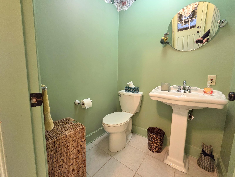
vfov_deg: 89.9
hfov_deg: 106.2
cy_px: 88
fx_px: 88
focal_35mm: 13
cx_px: 118
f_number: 2.2
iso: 800
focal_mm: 2.2
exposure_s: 1/60
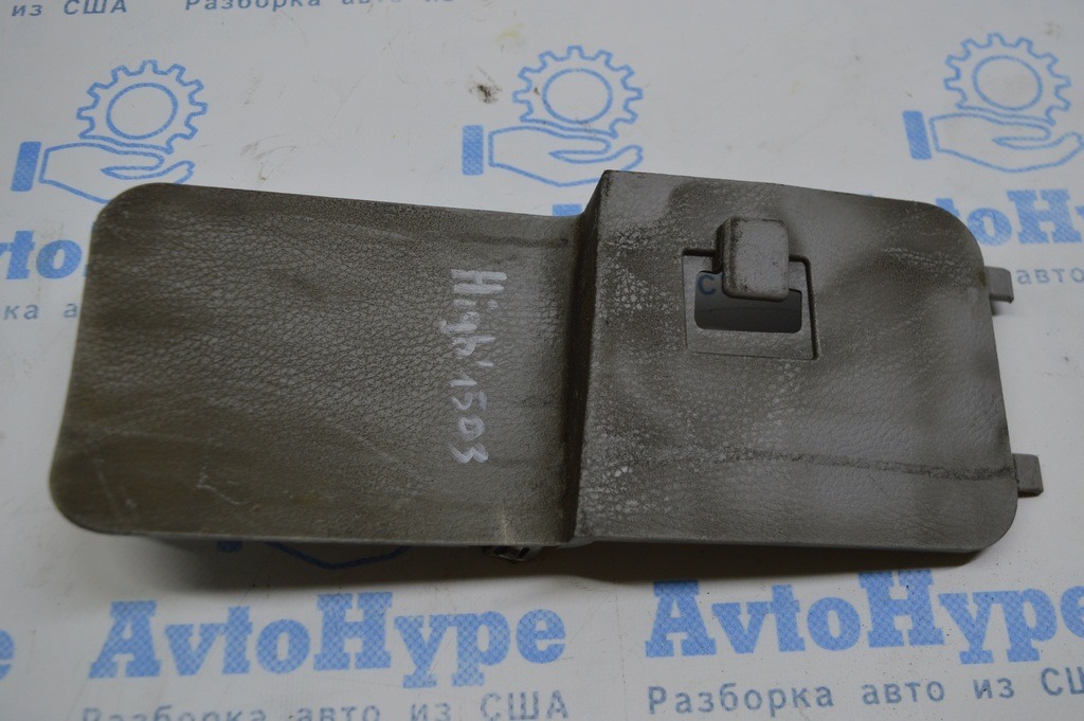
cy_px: 360
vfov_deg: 35.4
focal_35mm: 38
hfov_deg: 51.3
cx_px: 542
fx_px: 1128
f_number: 5
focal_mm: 25
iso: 400
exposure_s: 1/100
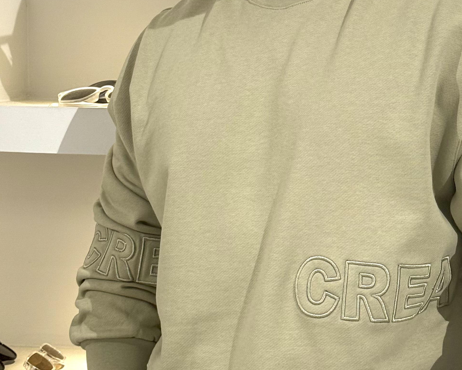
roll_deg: -0.8
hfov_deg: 19.5
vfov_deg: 15.7
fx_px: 1340
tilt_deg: -4.8
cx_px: 330
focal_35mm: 98
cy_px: 185
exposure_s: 1/100
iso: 80
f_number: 1.78
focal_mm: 6.76
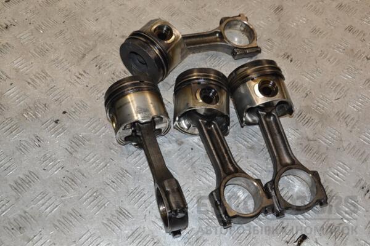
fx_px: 432
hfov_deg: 46.4
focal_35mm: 42
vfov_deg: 31.9
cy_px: 123
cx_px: 185
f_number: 6.3
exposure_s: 1/200
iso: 800
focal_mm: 28
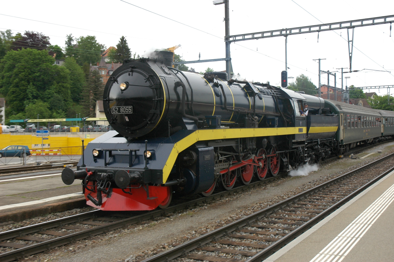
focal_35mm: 44
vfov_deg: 30.8
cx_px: 197
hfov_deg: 45.0
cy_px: 131
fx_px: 476
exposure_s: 1/160
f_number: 6.3
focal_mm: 29
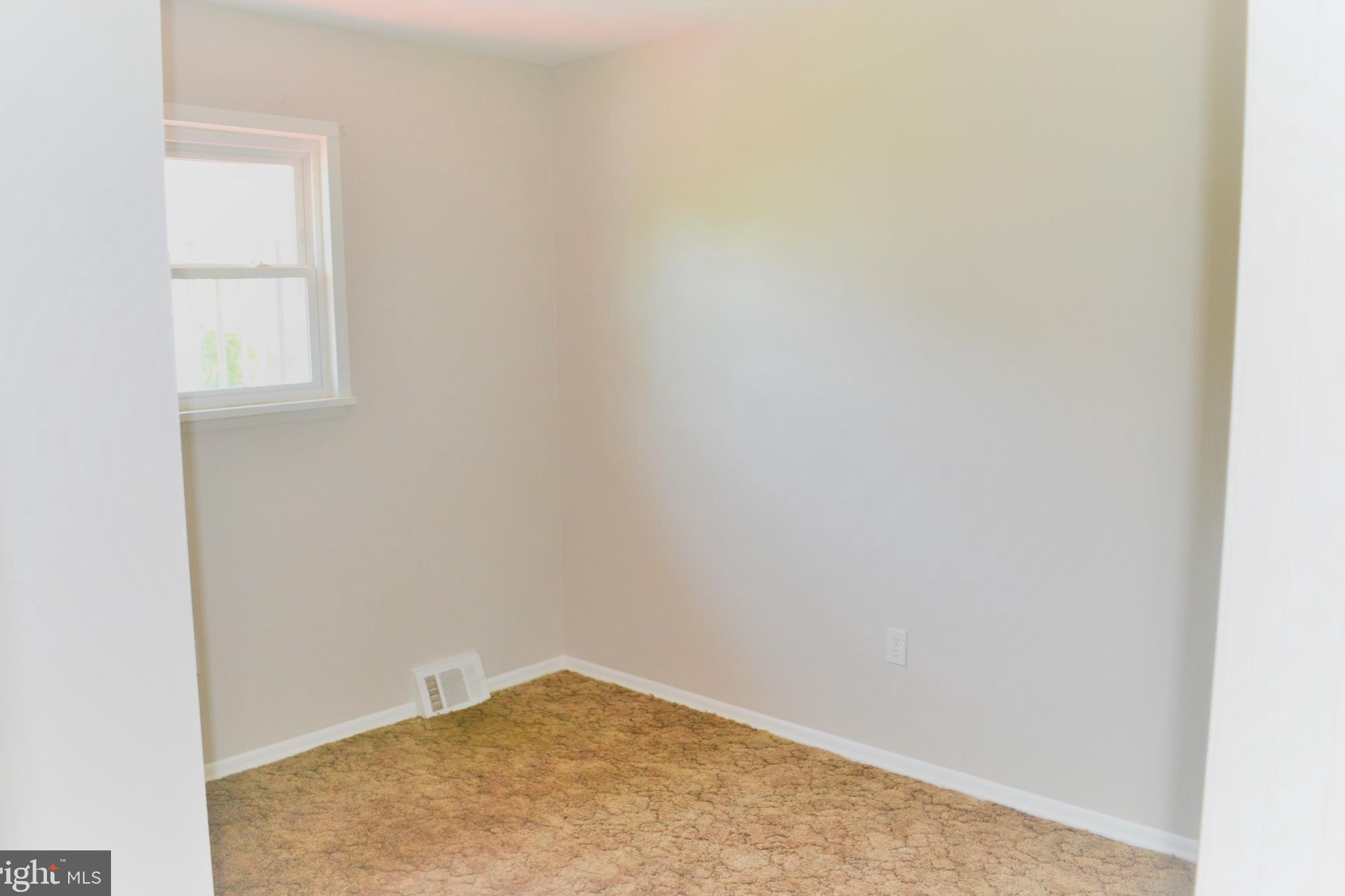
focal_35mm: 28
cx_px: 657
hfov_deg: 65.5
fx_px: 1046
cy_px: 435
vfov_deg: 46.4
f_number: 3.5
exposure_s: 1/60
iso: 500
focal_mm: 18
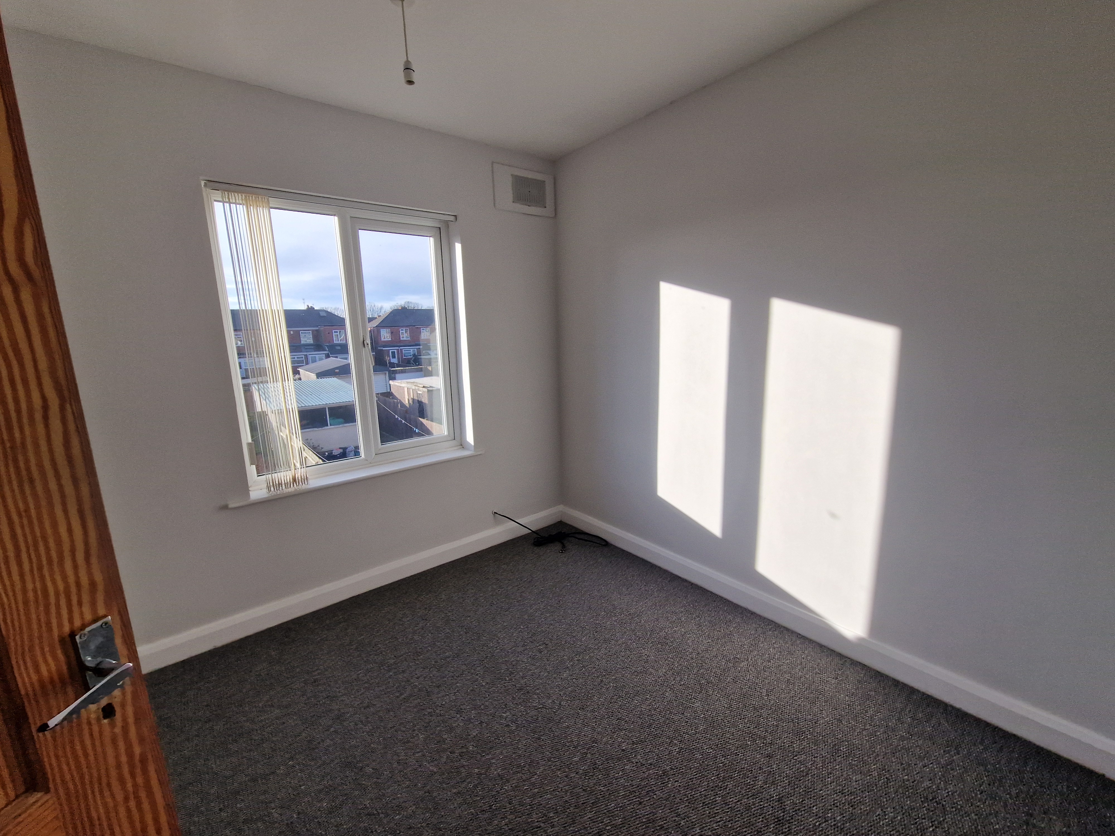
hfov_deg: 106.2
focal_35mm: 13
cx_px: 558
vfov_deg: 89.9
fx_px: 419
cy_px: 418
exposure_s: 1/768
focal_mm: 2.2
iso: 50
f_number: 2.2
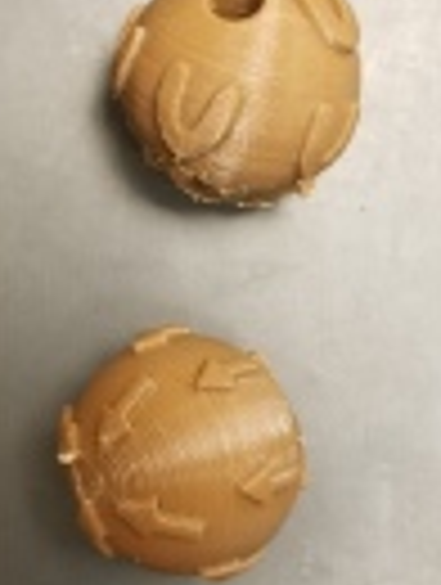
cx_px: 54
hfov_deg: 18.2
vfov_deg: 24.4
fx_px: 1354
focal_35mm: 80
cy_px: 320
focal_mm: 4.25
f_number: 1.7
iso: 250
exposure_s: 1/24
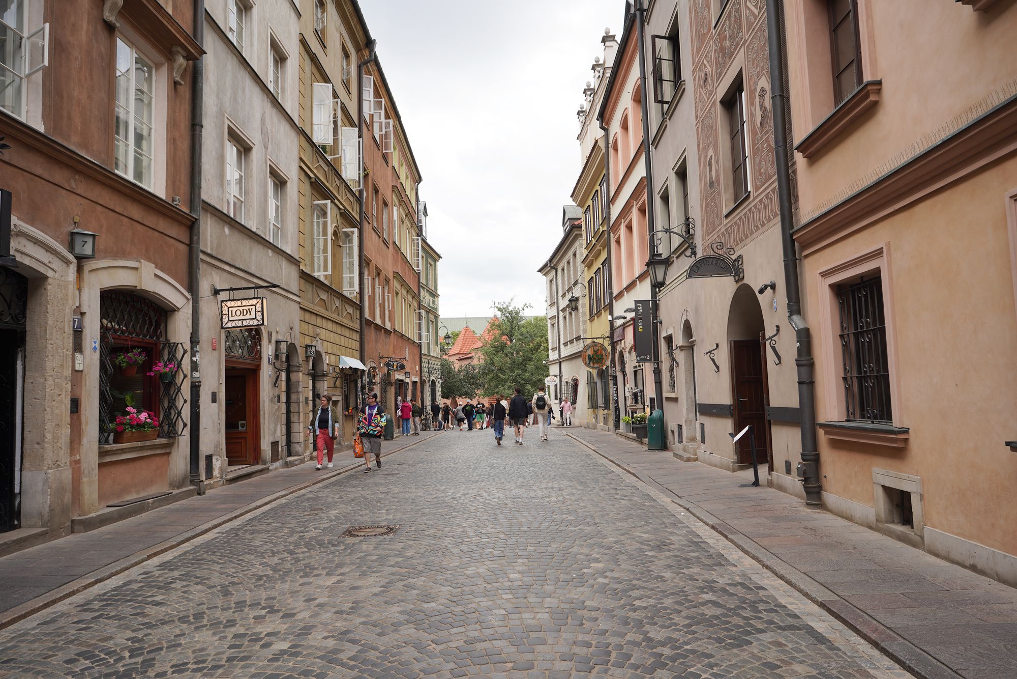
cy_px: 340
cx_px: 508
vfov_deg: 53.1
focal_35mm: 24
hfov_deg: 73.7
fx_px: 678
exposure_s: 1/100
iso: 100
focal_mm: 24
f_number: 8
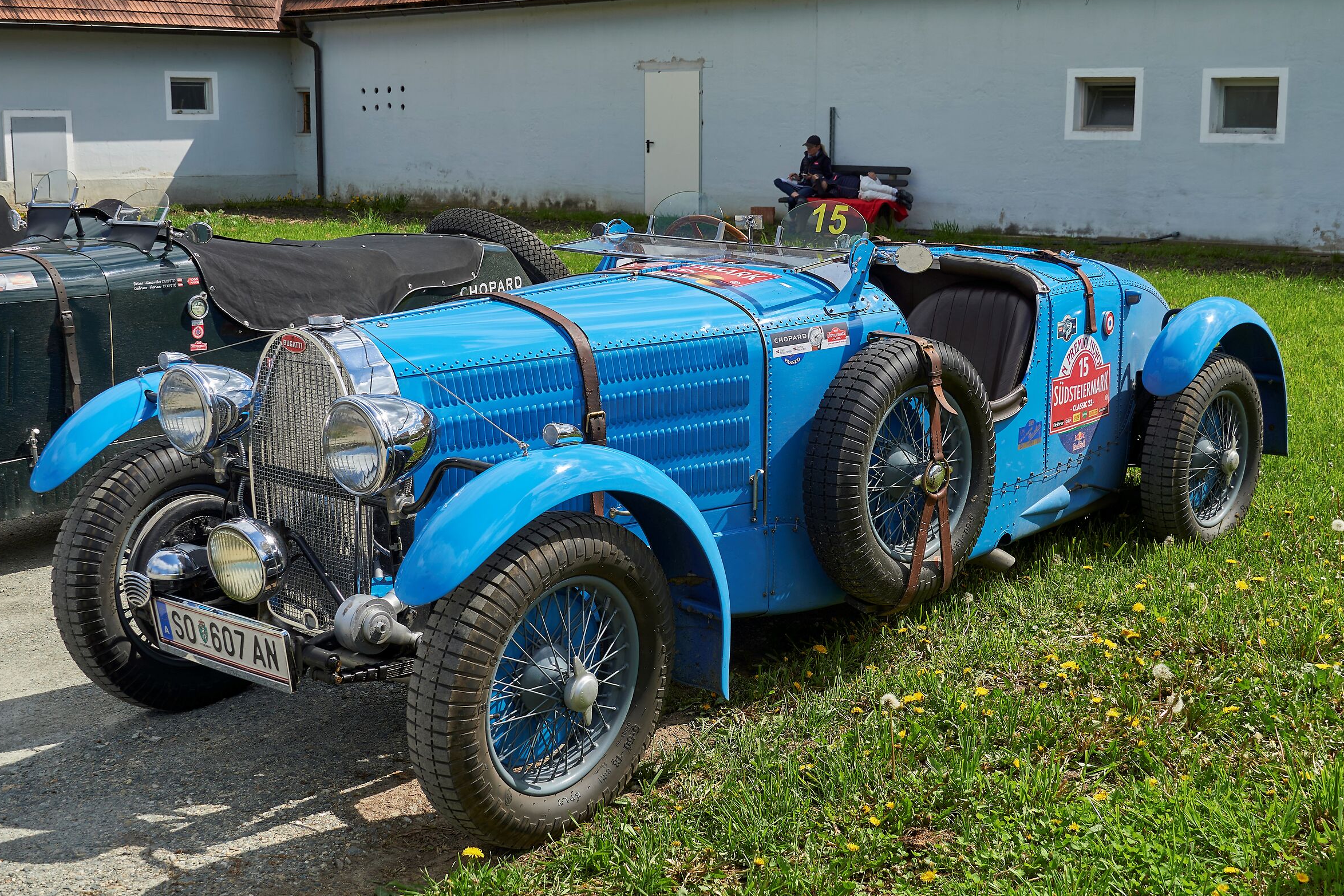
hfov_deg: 42.7
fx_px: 1717
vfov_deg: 29.2
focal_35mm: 46
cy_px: 449
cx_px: 662
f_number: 5.6
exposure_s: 1/320
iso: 100
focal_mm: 30
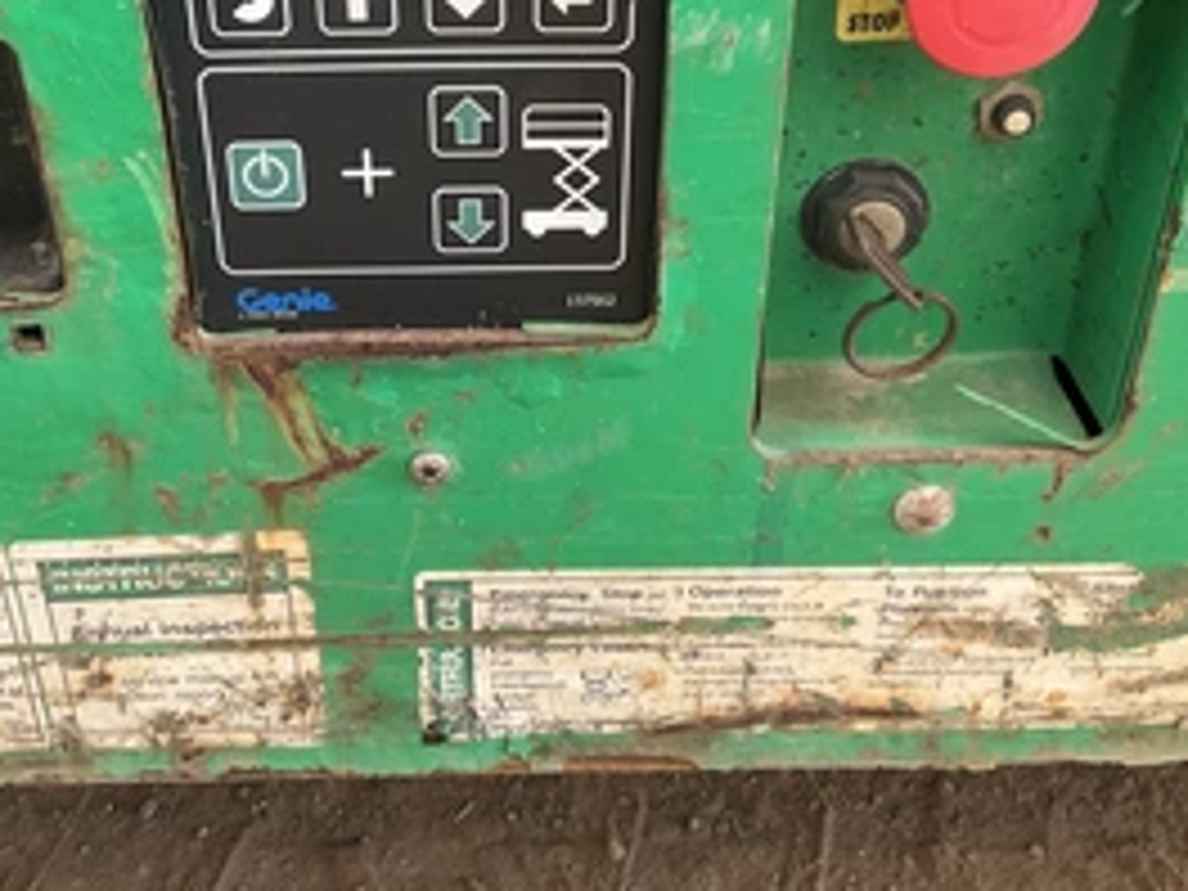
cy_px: 284
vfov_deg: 32.5
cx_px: 477
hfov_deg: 42.7
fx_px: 1510
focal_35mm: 44
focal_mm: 3
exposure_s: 1/70
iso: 64
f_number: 1.8
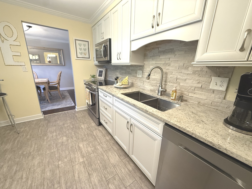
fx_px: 102
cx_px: 126
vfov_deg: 85.7
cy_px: 94
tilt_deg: -14.5
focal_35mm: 14
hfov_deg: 102.1
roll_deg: -1.8
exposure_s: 1/60
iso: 250
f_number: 2.2
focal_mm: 2.22
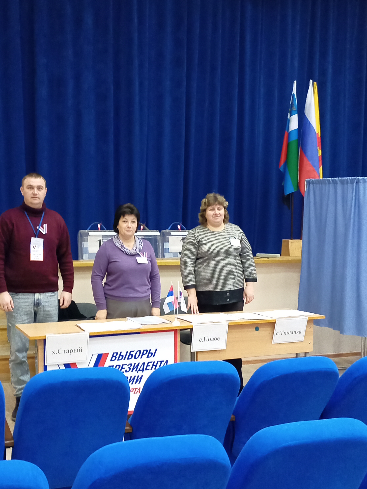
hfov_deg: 33.5
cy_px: 264
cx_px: 150
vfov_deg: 43.8
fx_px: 608
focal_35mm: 43
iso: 795
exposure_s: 1/20
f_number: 1.8
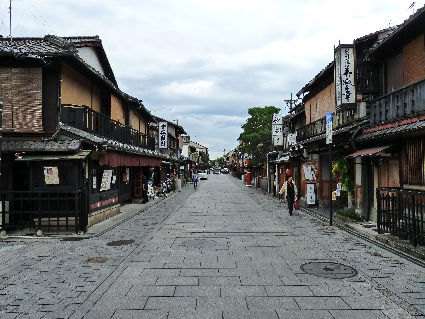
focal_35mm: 25
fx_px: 307
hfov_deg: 69.4
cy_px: 160
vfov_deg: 54.9
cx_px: 212
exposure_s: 1/400
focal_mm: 4.1
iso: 200
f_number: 4
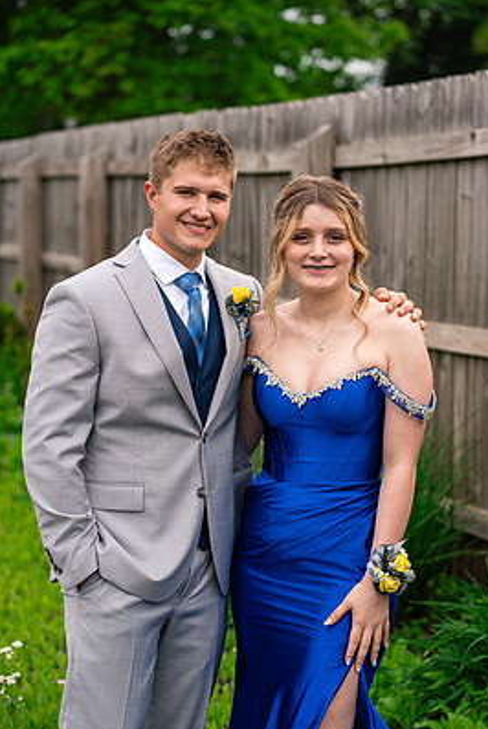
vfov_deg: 21.2
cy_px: 407
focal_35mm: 96
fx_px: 1948
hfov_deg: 14.3
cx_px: 273
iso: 400
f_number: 3.5
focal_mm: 85
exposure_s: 1/1000
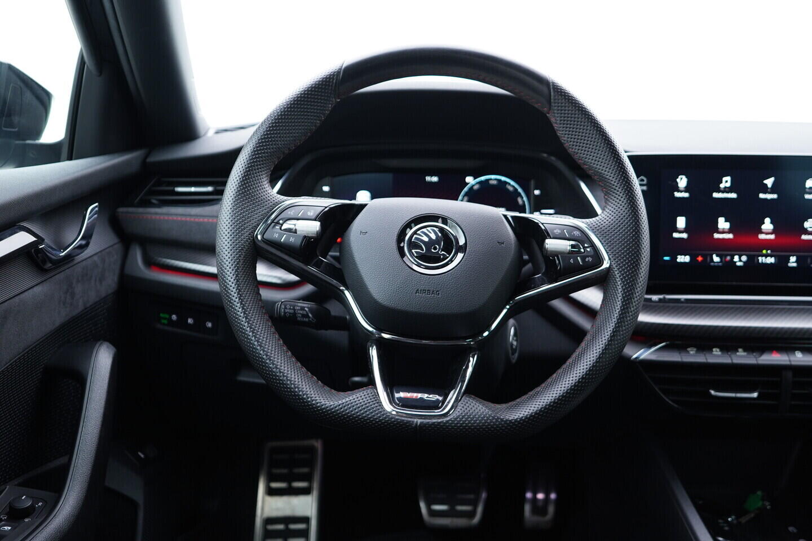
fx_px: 812
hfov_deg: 53.1
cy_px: 270
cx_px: 406
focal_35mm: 36
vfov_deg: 36.9
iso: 400
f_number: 2.8
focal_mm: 24
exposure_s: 1/40
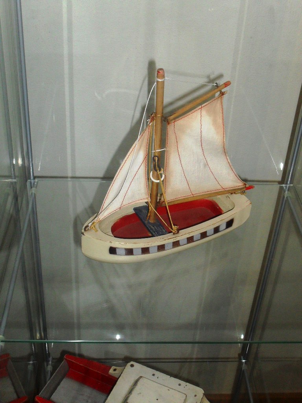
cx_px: 151
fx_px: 570
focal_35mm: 49
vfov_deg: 38.9
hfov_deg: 29.7
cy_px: 202
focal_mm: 8.7
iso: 200
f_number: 3.9
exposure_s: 1/45
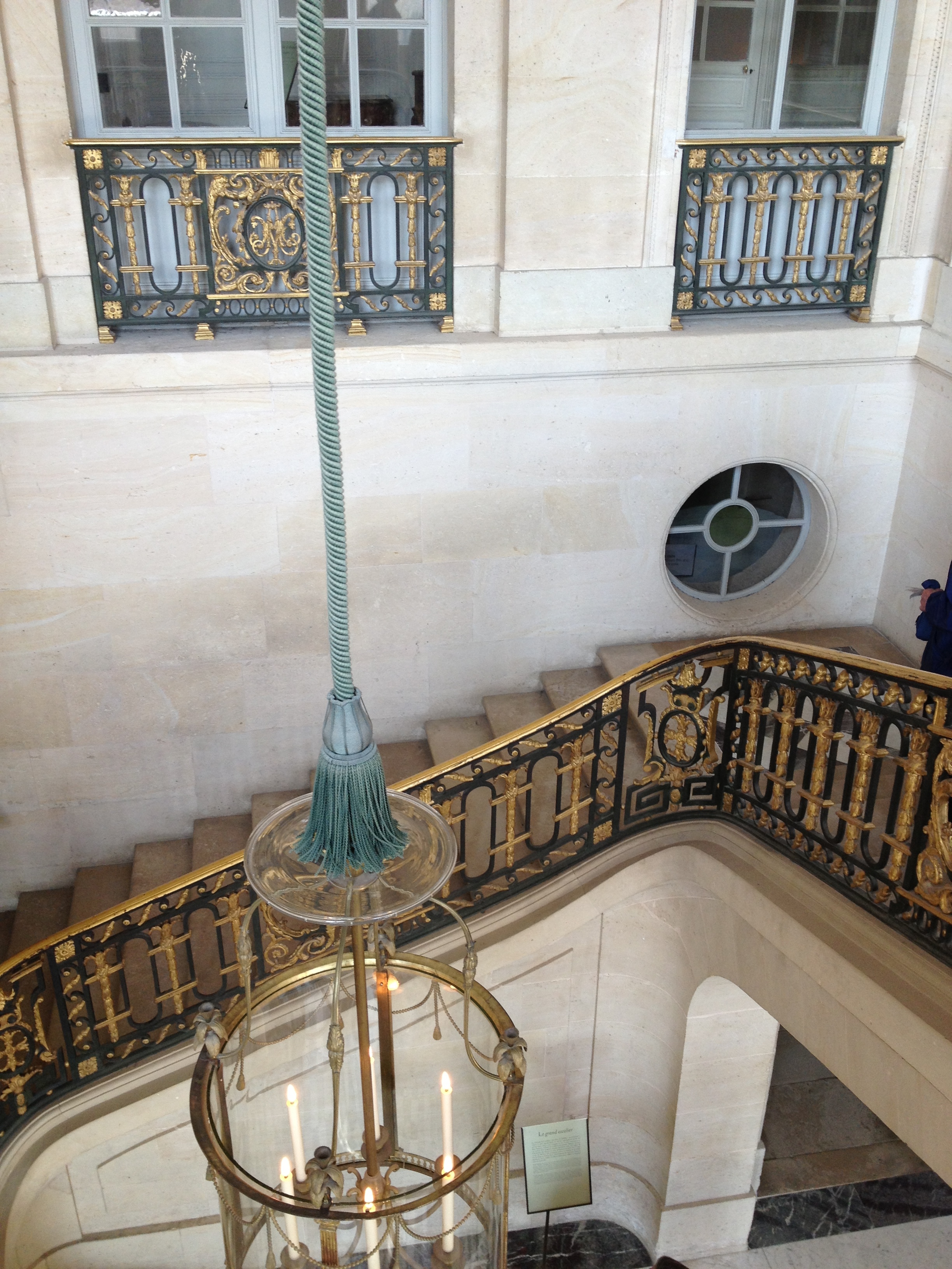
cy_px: 634
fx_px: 1283
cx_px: 476
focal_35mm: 35
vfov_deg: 52.6
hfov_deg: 40.7
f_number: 2.4
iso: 64
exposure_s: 1/40
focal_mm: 4.28
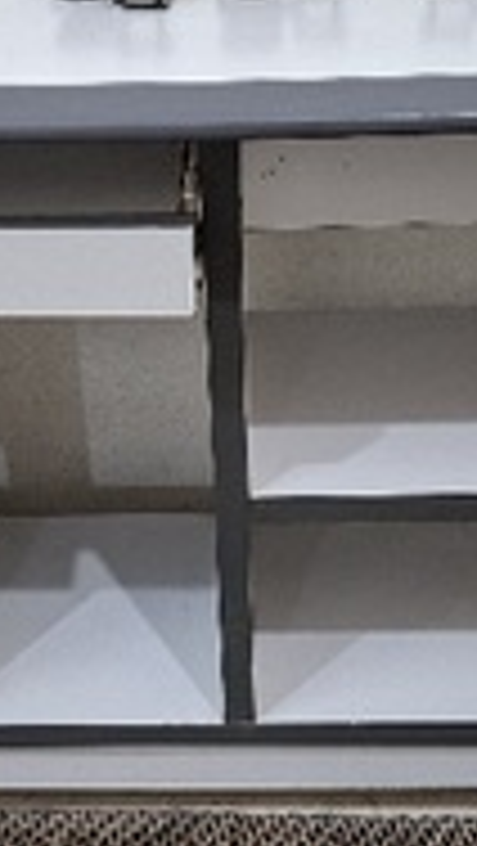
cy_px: 452
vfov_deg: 34.3
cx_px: 214
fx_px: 1369
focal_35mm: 61
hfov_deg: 19.8
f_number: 1.8
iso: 400
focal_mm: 5.54
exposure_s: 1/33
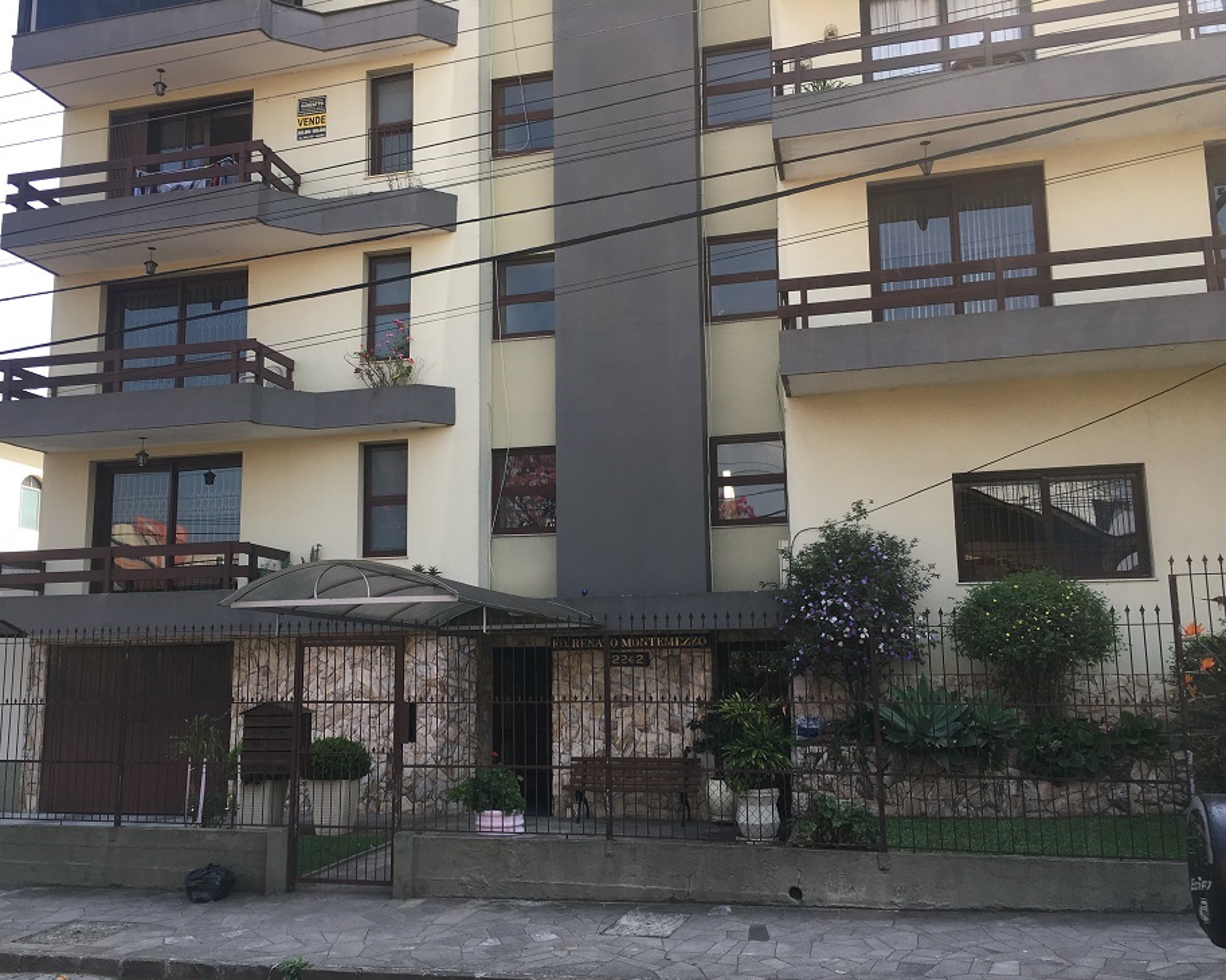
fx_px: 1125
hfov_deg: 57.1
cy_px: 499
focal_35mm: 31
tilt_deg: +7.8
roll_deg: -0.2
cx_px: 561
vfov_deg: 47.1
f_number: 2.2
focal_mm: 4.15
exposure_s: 1/371
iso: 25
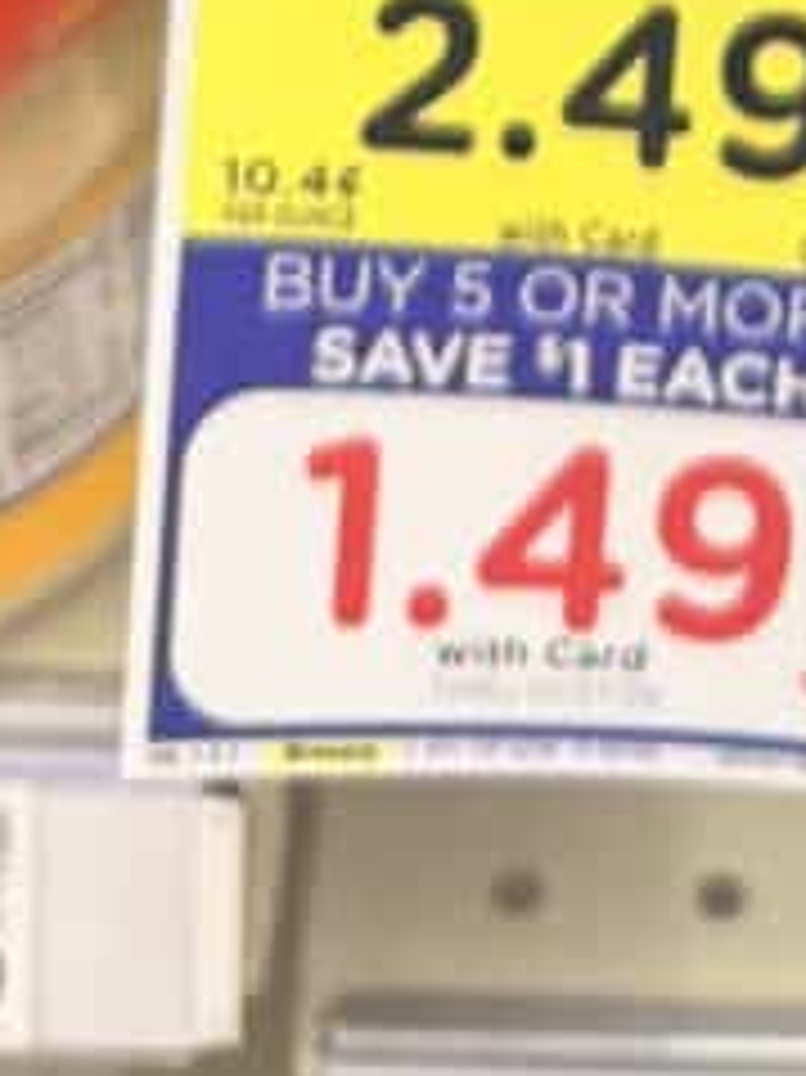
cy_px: -1202
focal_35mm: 103
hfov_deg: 14.2
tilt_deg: -31.0
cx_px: 779
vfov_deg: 14.9
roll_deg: -2.6
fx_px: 3201
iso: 200
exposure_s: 1/67
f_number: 1.78
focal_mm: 6.76
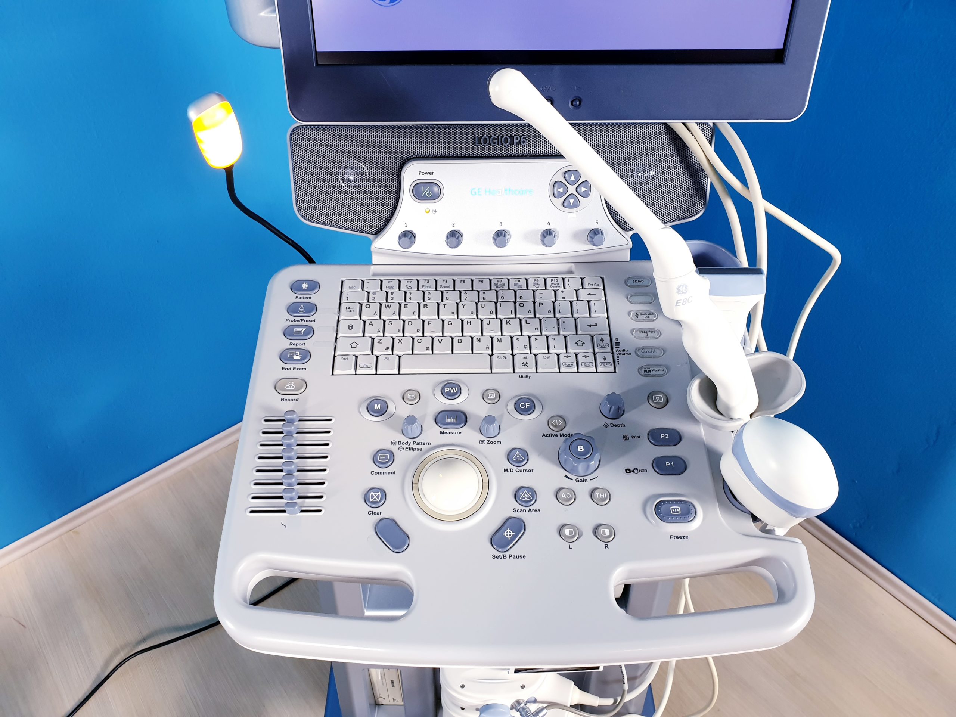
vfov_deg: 53.1
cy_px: 358
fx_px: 718
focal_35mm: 26
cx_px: 478
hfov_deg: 67.3
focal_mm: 4.3
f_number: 2.4
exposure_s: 1/50
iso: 160
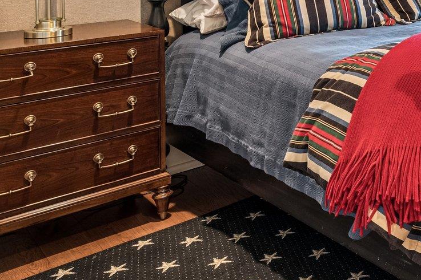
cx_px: 557
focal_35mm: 50
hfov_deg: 30.5
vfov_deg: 24.2
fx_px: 585
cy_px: -66
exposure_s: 1/2.5
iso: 320
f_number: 9
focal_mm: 18
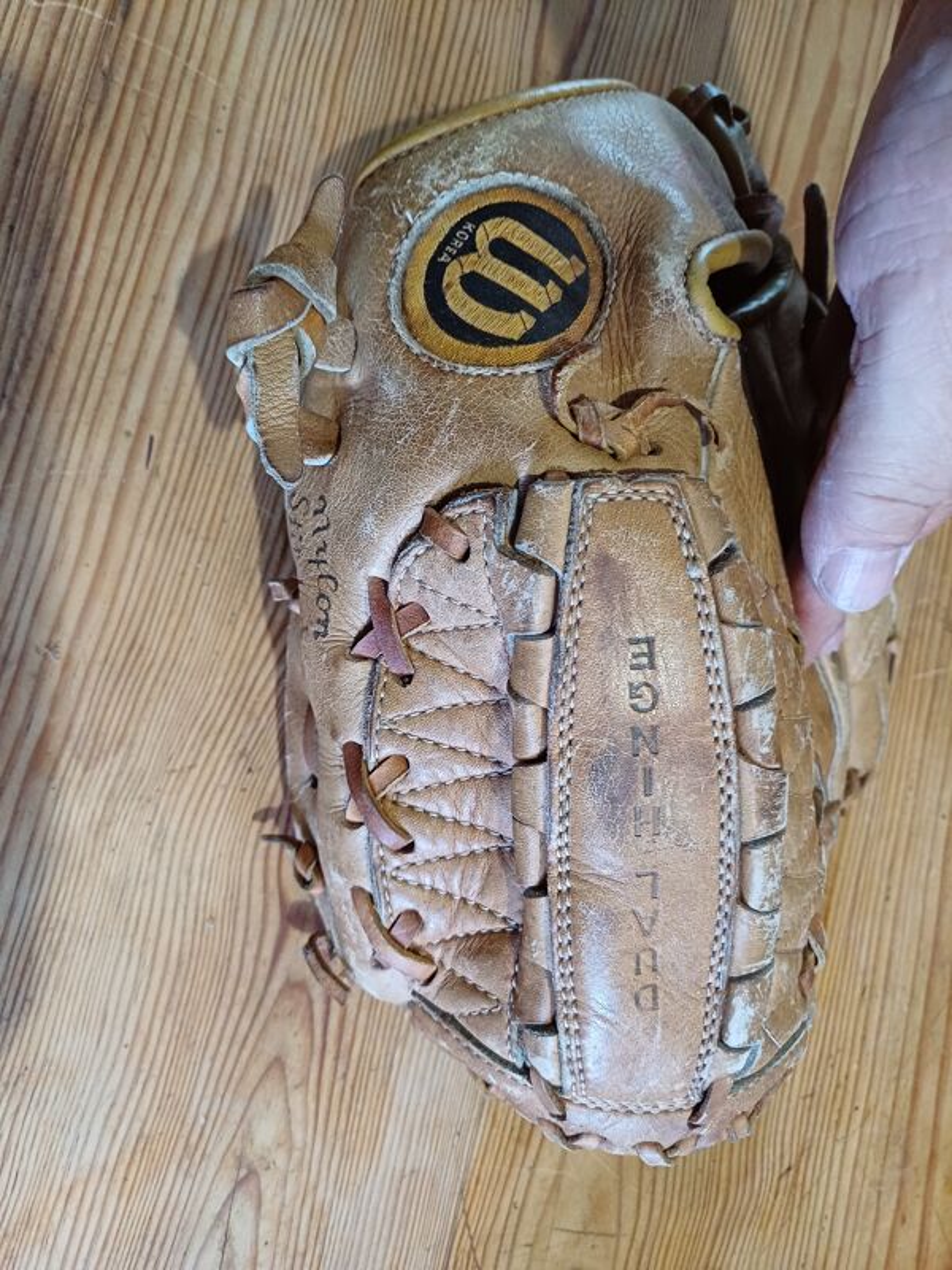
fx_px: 917
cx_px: 476
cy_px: 635
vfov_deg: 69.4
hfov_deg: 54.9
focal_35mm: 25
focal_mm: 4.65
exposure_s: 1/25
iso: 400
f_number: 1.8
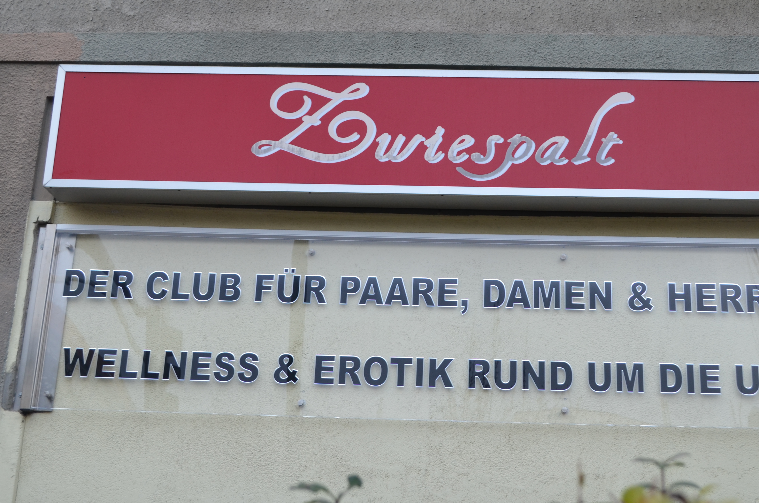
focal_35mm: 52
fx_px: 1094
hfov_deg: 38.2
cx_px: 425
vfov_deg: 25.9
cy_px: 219
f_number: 5.6
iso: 360
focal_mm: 26
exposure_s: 1/125
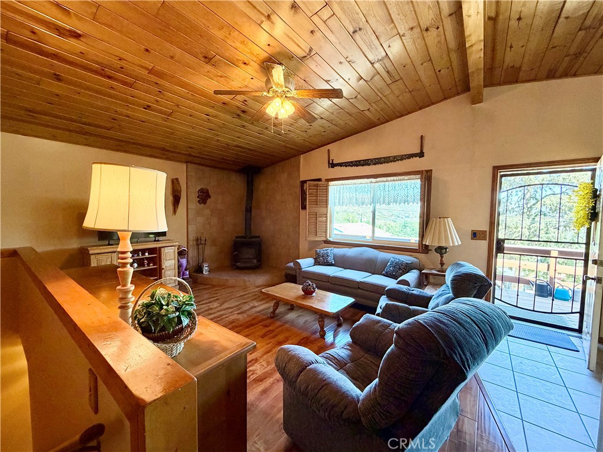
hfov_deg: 102.1
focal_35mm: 14
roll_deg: -0.3
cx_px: 302
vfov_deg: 85.7
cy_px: 226
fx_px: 244
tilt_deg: -3.6
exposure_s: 1/60
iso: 320
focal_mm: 2.22
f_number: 2.2
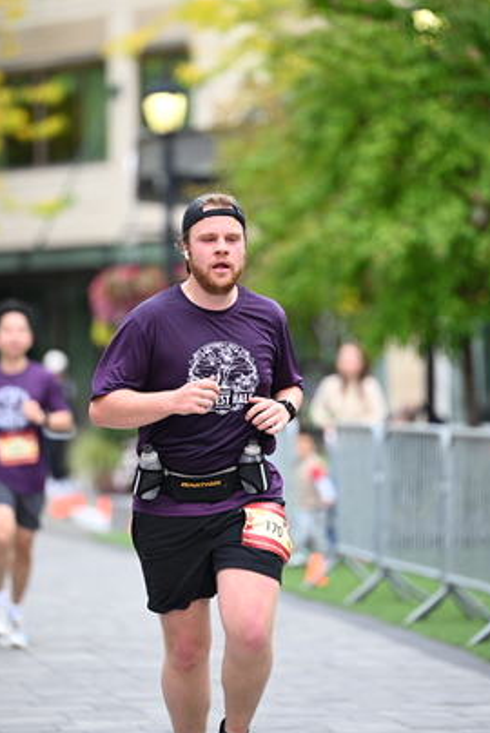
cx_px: 240
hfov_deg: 5.8
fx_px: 4850
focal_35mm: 238
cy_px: 350
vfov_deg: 8.6
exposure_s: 1/1250
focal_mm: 175
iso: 640
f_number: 2.8
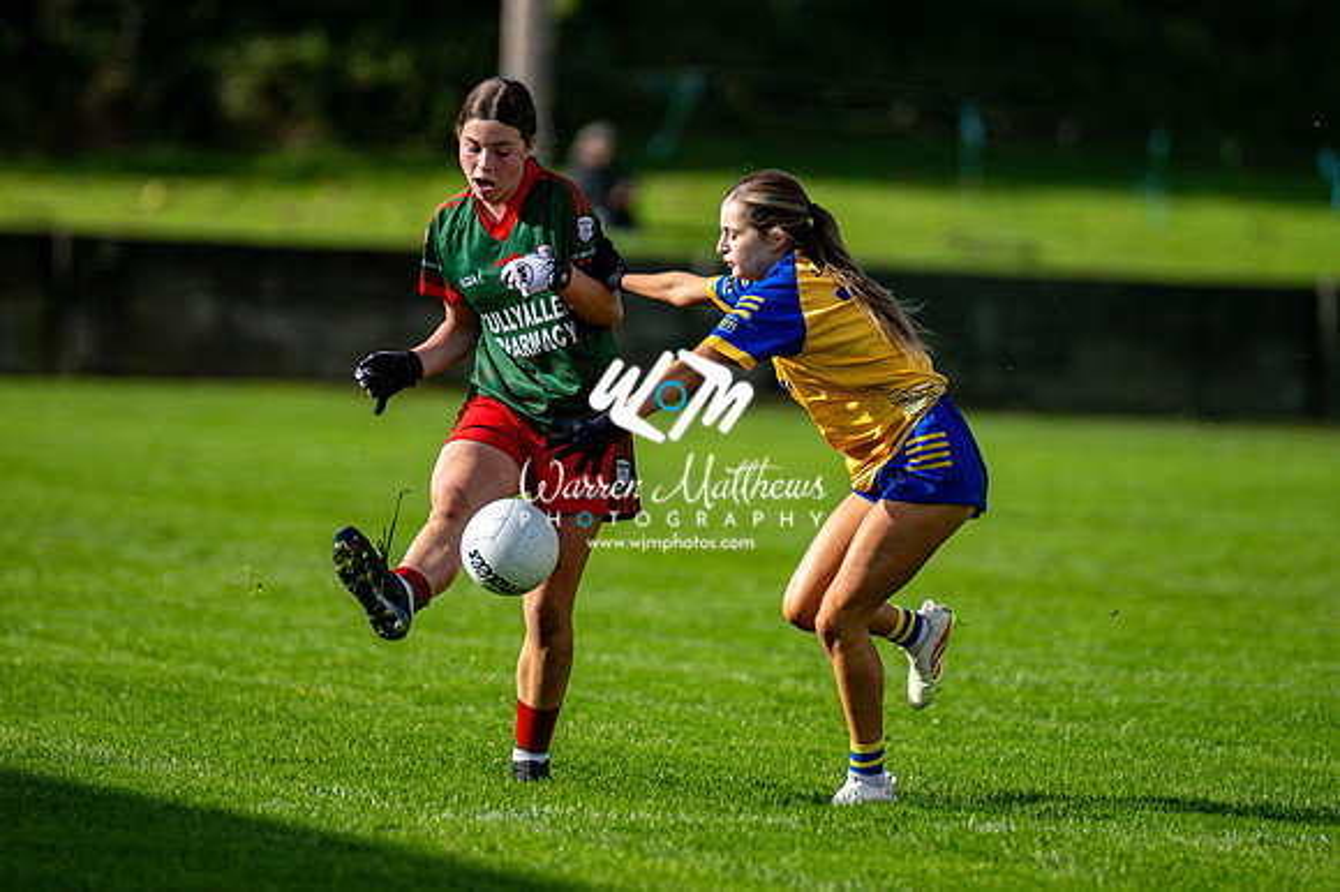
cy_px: 446
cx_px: 670
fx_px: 16740
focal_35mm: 450
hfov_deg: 4.6
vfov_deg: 3.1
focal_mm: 300
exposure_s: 1/5000
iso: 320
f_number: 2.8
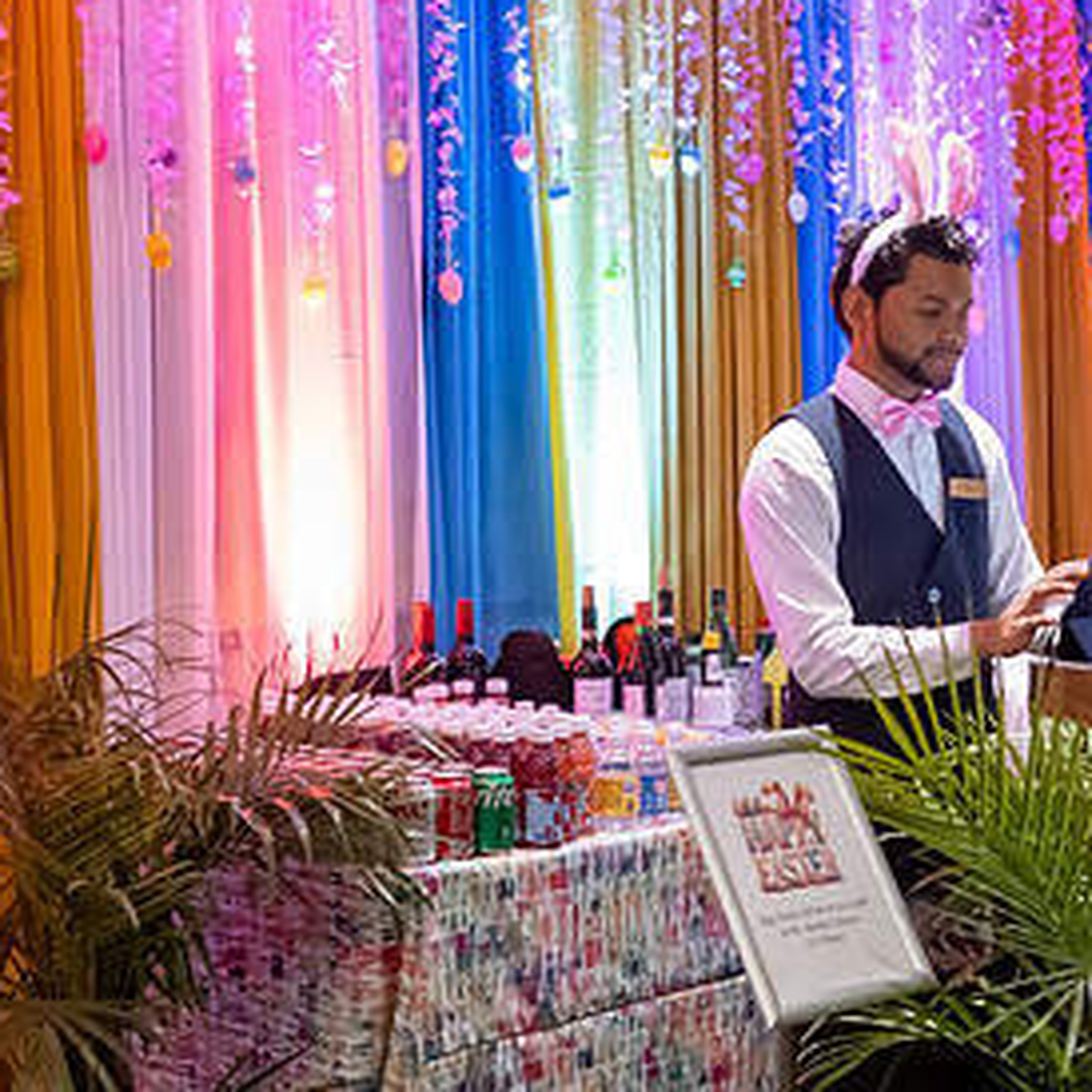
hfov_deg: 21.1
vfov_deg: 21.4
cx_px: 906
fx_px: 2891
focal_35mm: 81
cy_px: 478
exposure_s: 1/200
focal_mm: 24
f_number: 3.2
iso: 3600
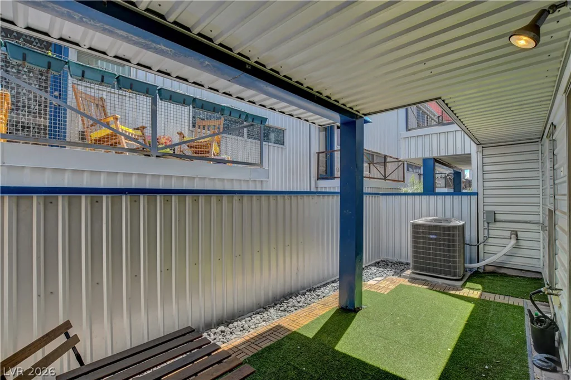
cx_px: 286
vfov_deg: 73.7
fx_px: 254
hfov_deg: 96.8
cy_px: 190
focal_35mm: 16
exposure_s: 1/640
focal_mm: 11
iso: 800
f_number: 8
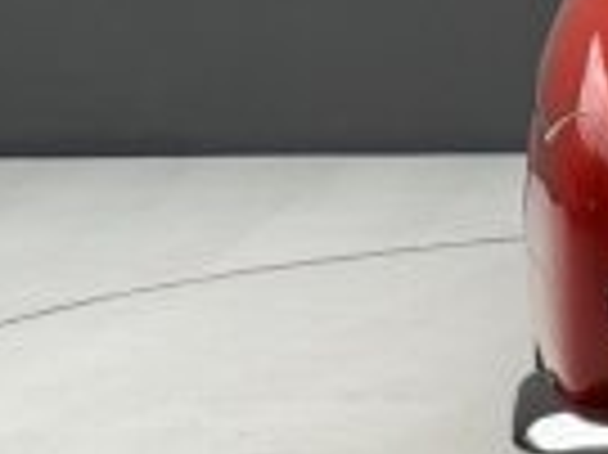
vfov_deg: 6.5
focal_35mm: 228
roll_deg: +0.3
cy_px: 283
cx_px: 959
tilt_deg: -9.2
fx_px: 4001
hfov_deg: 8.5
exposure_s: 1/99
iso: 100
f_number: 1.78
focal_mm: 6.76
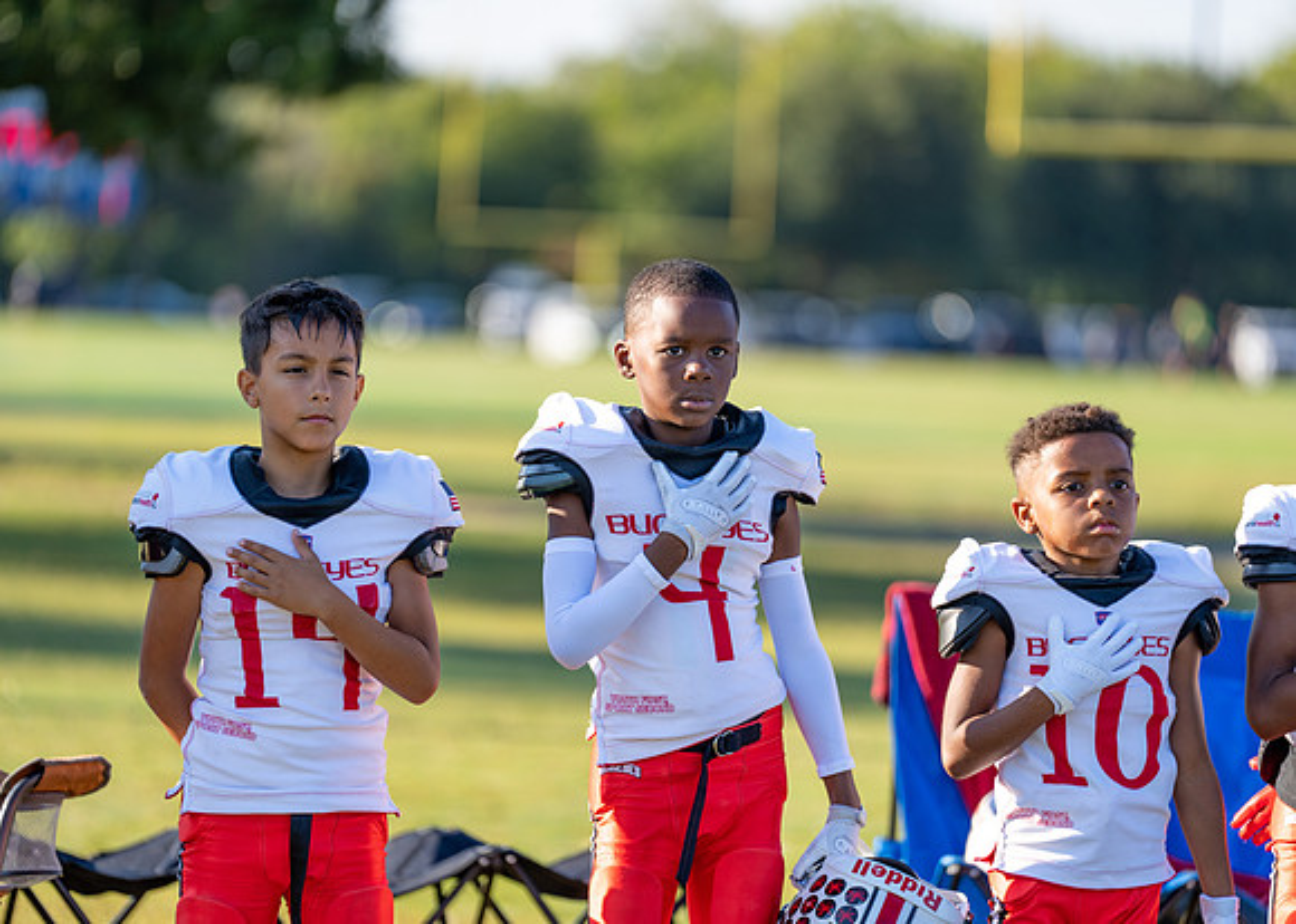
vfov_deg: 6.9
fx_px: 7712
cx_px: 648
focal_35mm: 210
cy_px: 462
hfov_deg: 9.6
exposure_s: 1/640
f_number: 2.8
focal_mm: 200
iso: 100
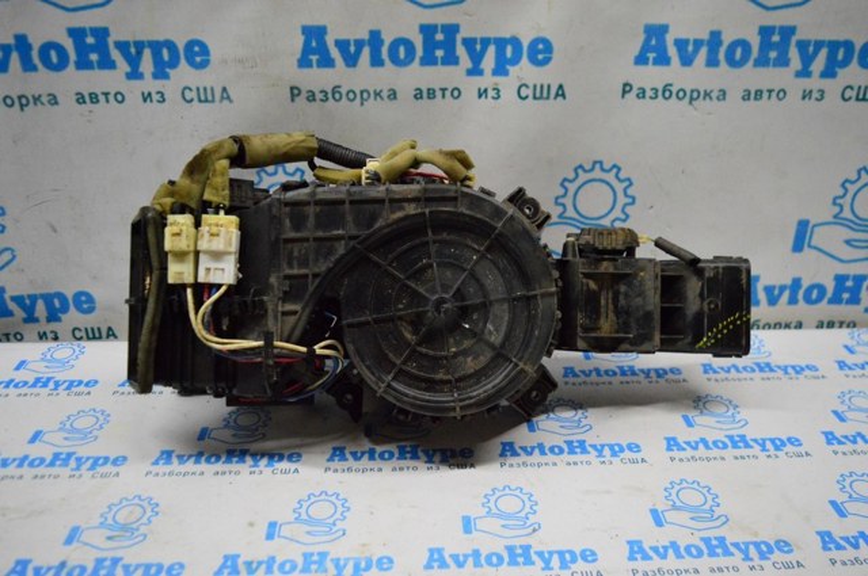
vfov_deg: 41.6
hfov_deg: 59.6
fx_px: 759
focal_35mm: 32
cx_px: 434
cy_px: 288
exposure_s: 1/1000
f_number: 3.8
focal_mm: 21
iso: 6400
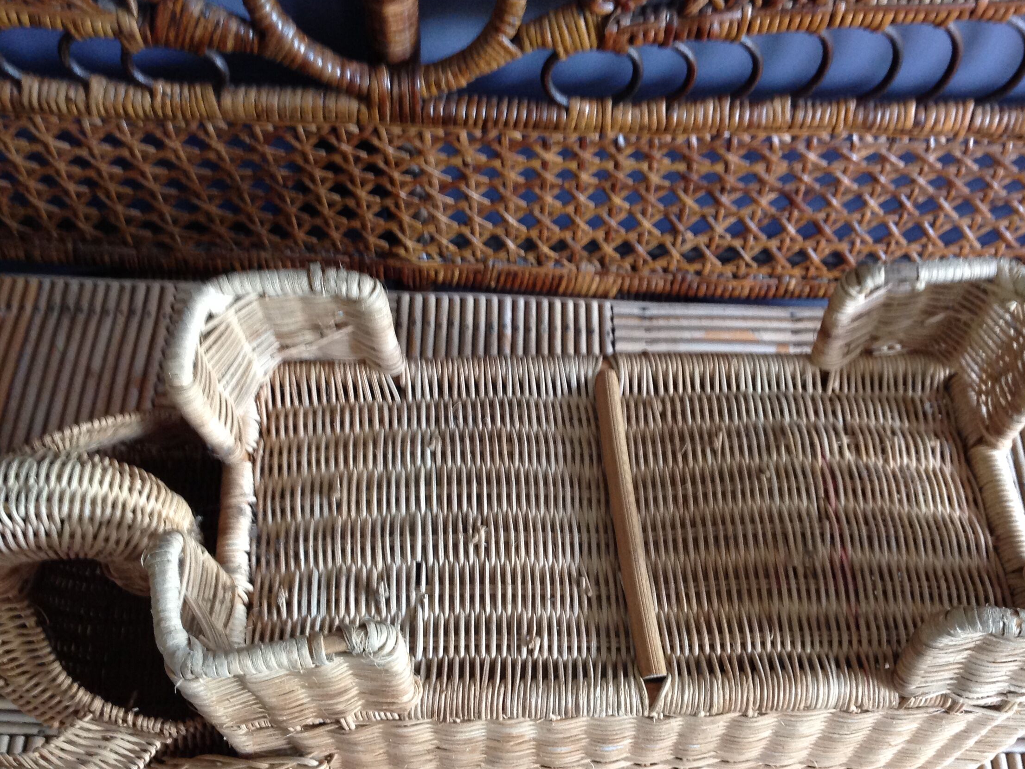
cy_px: 421
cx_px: 542
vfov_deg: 35.1
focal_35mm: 41
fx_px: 1214
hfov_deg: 45.8
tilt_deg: -57.9
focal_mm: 4.28
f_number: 2.4
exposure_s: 1/15
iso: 160
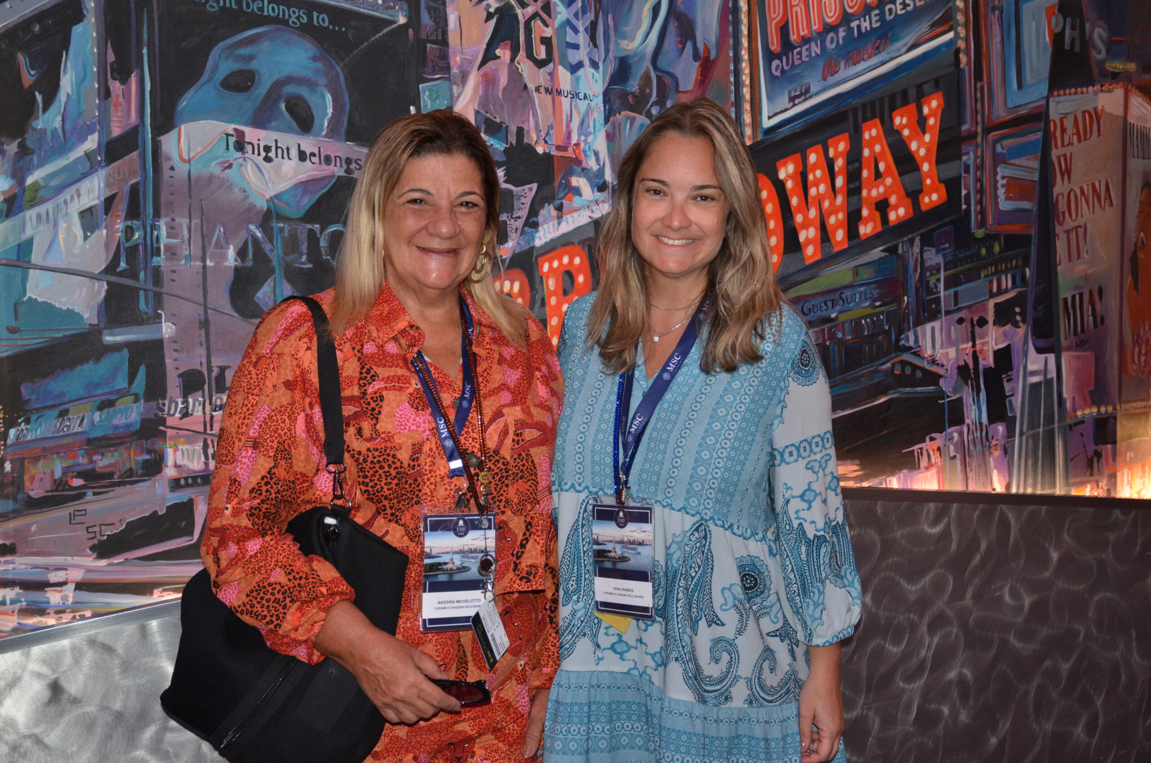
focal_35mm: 57
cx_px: 576
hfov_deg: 35.1
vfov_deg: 23.7
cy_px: 382
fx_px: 1819
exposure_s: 1/60
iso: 800
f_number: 4.2
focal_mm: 38
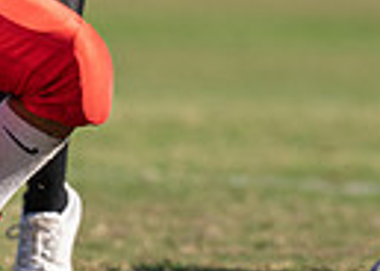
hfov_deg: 1.7
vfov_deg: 1.2
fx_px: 13020
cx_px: 328
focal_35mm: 1207
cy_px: -94
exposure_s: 1/3200
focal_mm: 200
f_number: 2.8
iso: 160
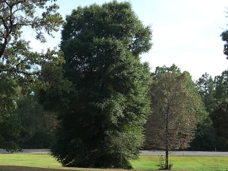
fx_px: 441
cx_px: 11
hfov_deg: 27.6
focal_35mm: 67
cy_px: 160
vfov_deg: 21.4
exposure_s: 1/598
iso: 40
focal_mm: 2.9
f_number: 1.9
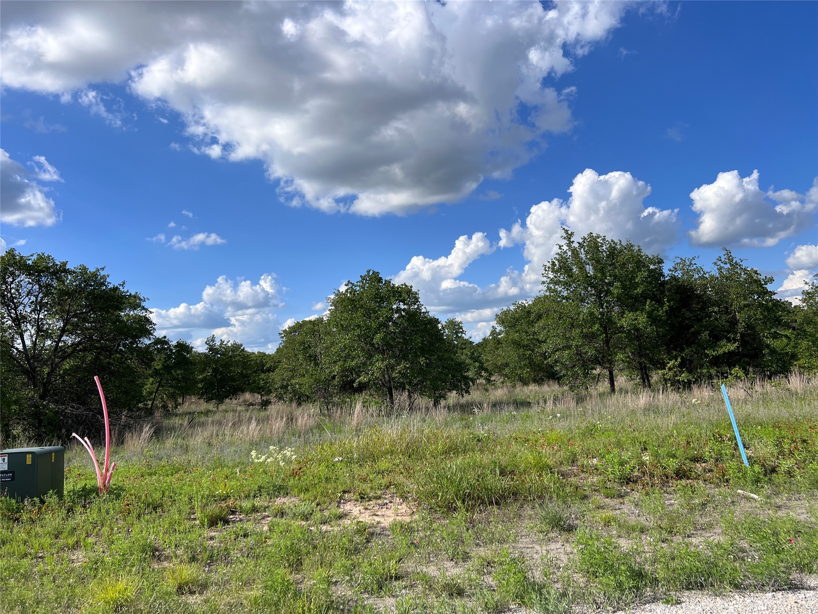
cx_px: 409
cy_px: 307
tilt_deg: +6.1
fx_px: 614
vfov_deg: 53.1
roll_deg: +4.6
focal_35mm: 26
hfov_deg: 67.3
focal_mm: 5.7
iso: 50
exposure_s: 1/5882
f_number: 1.5
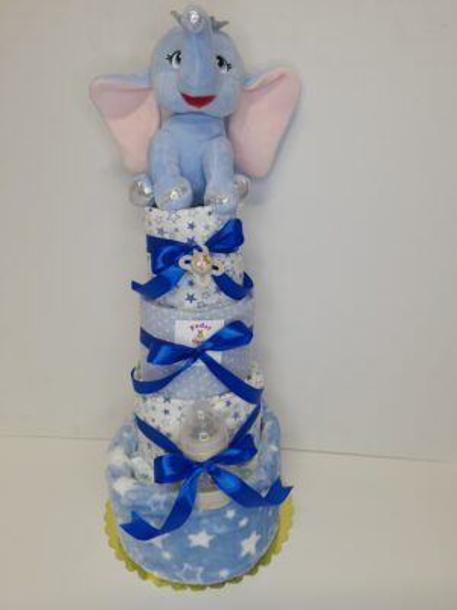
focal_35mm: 23
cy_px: 305
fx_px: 405
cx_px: 228
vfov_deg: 73.9
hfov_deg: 58.9
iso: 50
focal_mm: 5.54
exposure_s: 1/50
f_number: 1.8
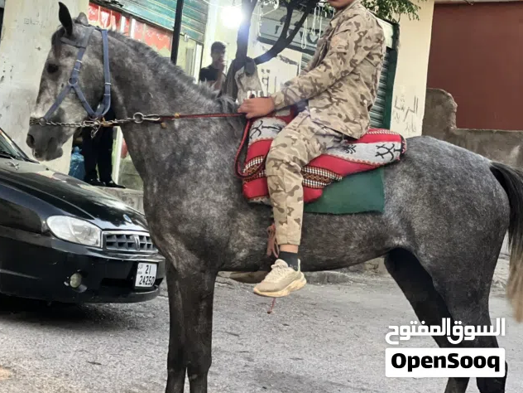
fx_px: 1178
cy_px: 198
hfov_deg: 25.0
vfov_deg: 18.9
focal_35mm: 78
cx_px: 261
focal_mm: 9
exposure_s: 1/17
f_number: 2.8
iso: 400
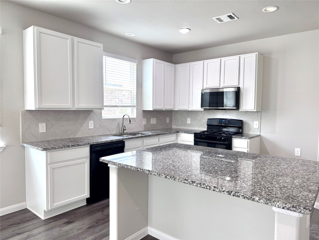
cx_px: 160
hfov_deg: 71.6
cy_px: 120
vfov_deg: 56.8
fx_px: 221
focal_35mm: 24
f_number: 1.78
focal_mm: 6.76
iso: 125
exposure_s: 1/120
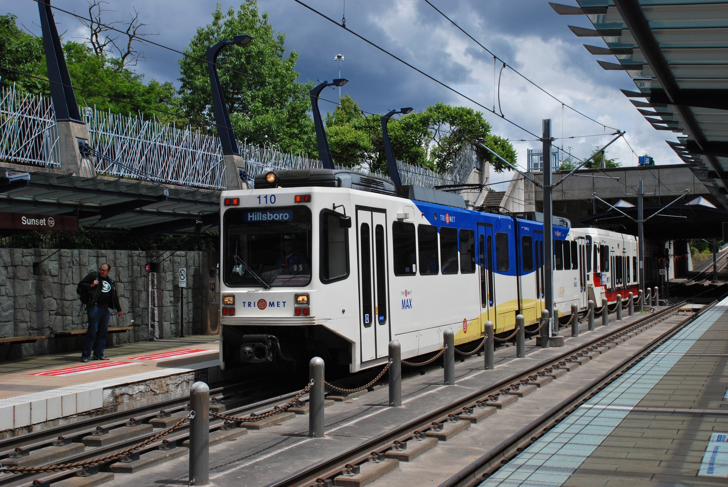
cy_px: 244
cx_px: 364
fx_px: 972
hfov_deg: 41.1
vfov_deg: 28.2
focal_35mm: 48
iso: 250
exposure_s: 1/400
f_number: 18
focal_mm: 32
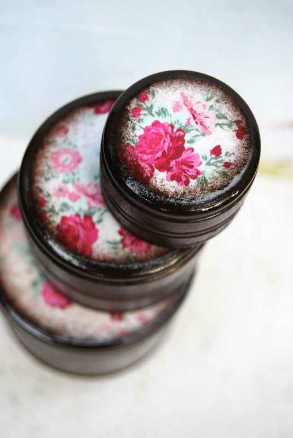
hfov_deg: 17.5
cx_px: 146
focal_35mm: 78
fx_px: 950
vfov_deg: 26.0
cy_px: 219
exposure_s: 1/30
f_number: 5.6
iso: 280
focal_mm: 52
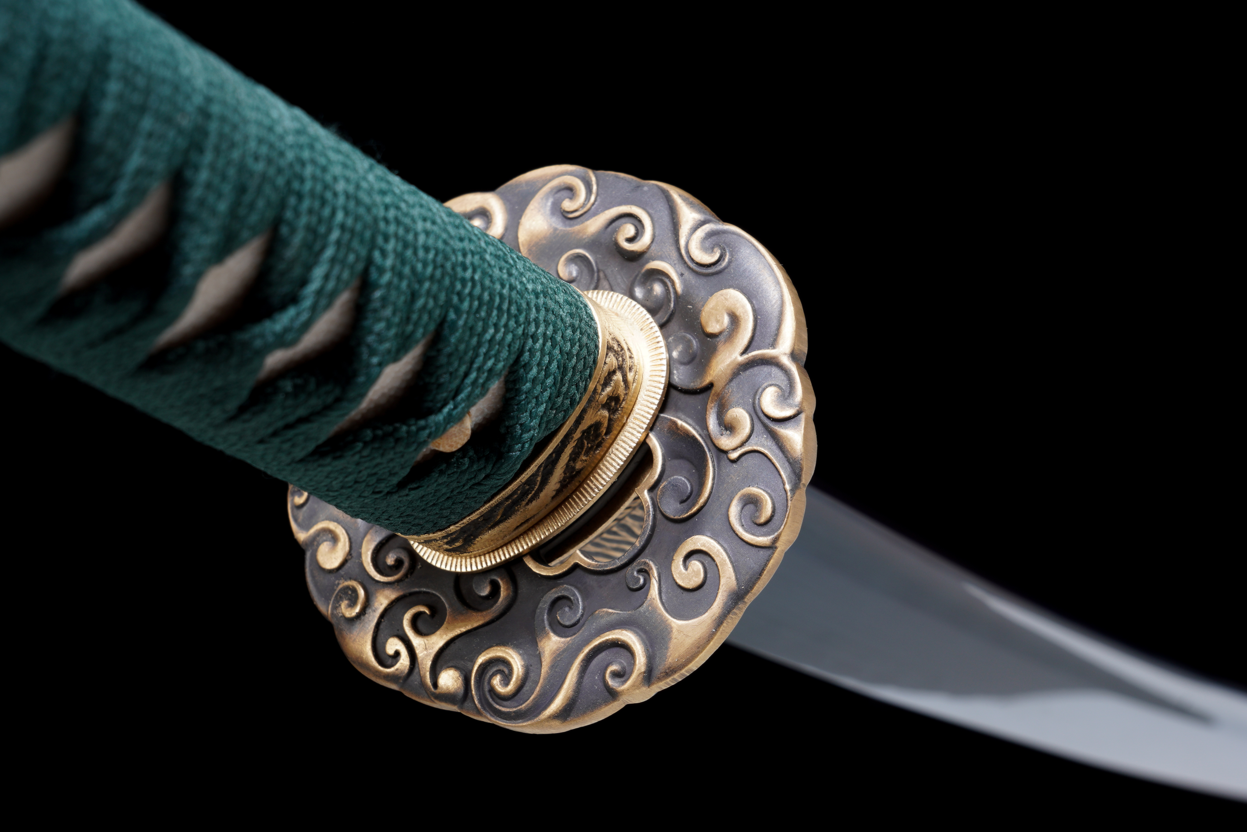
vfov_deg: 18.2
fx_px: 2598
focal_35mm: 75
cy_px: 416
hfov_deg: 27.0
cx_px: 624
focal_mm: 50
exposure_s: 1/160
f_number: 10
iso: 100
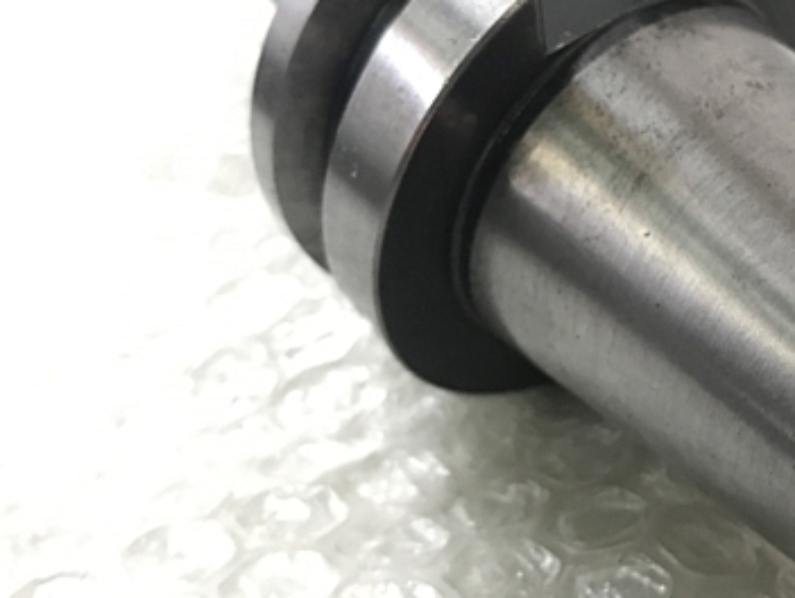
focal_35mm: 51
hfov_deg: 36.4
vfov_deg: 28.6
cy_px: 279
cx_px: 621
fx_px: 1172
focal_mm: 3.99
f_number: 1.8
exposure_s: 1/30
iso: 40
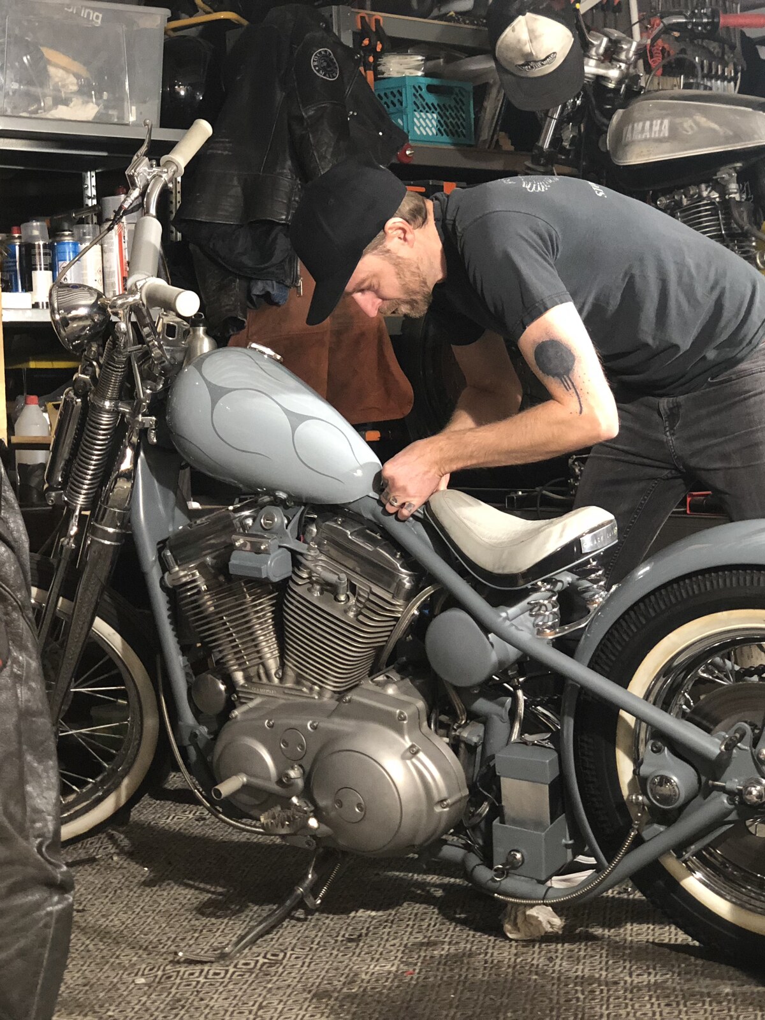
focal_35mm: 52
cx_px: 382
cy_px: 510
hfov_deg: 28.0
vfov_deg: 36.8
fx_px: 1532
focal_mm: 6
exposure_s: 1/13
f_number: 2.4
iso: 160
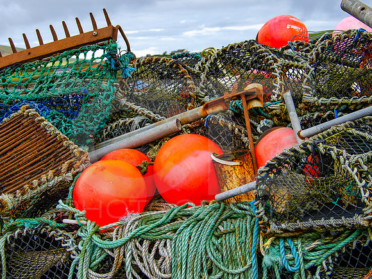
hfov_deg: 24.0
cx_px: 178
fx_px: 876
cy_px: 140
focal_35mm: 81
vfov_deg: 18.1
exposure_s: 1/250
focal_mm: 50
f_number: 8
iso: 320
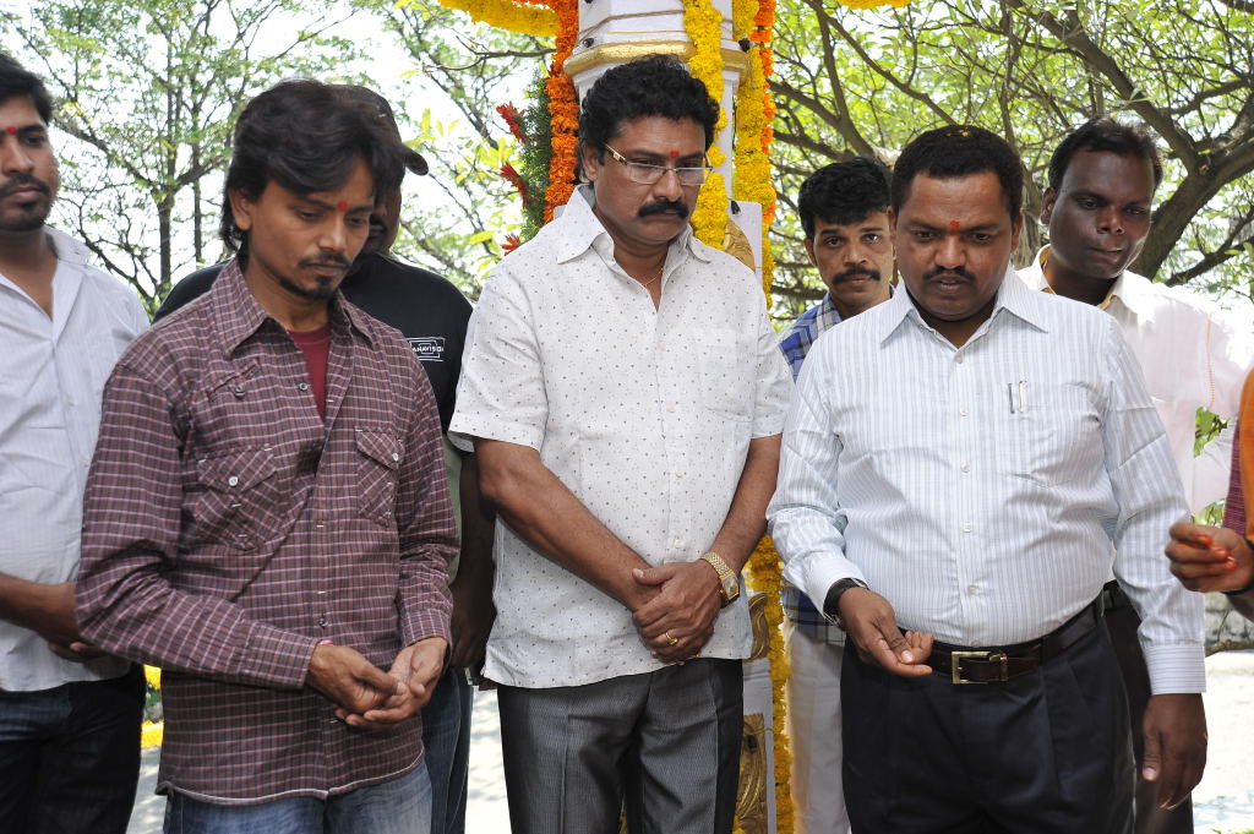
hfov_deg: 46.4
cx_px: 627
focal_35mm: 42
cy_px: 417
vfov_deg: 31.8
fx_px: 1462
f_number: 5.6
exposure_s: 1/160
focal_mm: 42
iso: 250
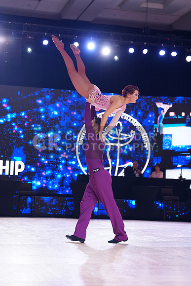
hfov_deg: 17.3
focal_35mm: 79
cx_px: 96
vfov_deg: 25.7
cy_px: 143
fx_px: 628
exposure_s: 1/400
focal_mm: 79
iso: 2000
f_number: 2.8
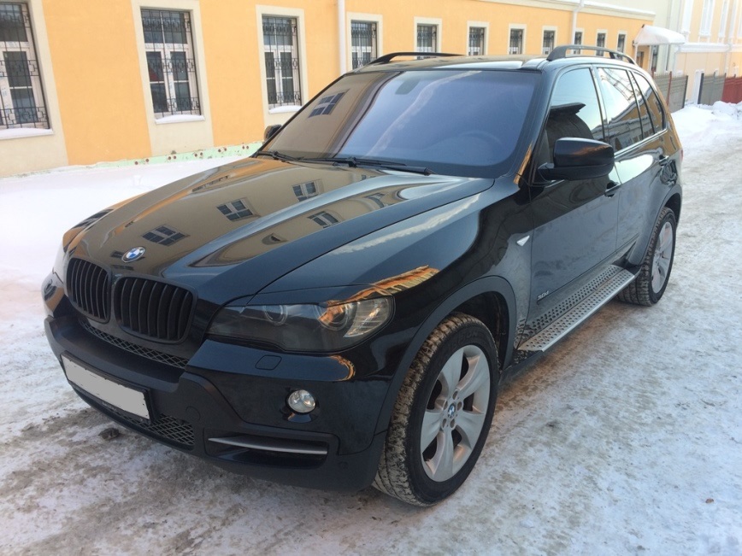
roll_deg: +2.7
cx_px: 371
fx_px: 622
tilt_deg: -19.3
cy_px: 278
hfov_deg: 61.7
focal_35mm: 29
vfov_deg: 48.2
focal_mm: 4.15
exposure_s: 1/126
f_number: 2.2
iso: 32
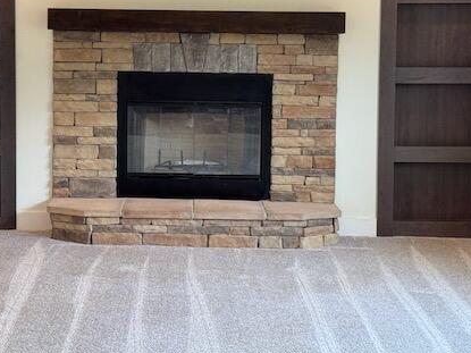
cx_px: 174
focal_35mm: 74
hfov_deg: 26.2
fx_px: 1007
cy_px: 102
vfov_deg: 19.8
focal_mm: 6.76
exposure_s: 1/60
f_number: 1.78
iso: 50
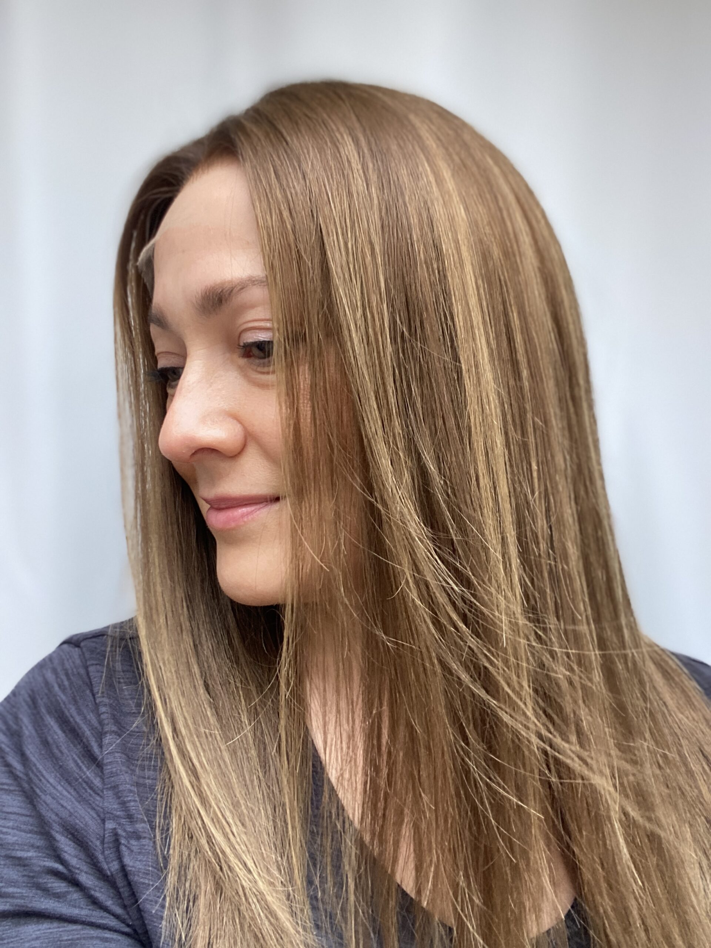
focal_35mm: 30
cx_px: 356
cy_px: 474
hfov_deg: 46.8
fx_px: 822
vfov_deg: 60.0
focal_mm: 2.71
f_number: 2.2
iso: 125
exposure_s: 1/60
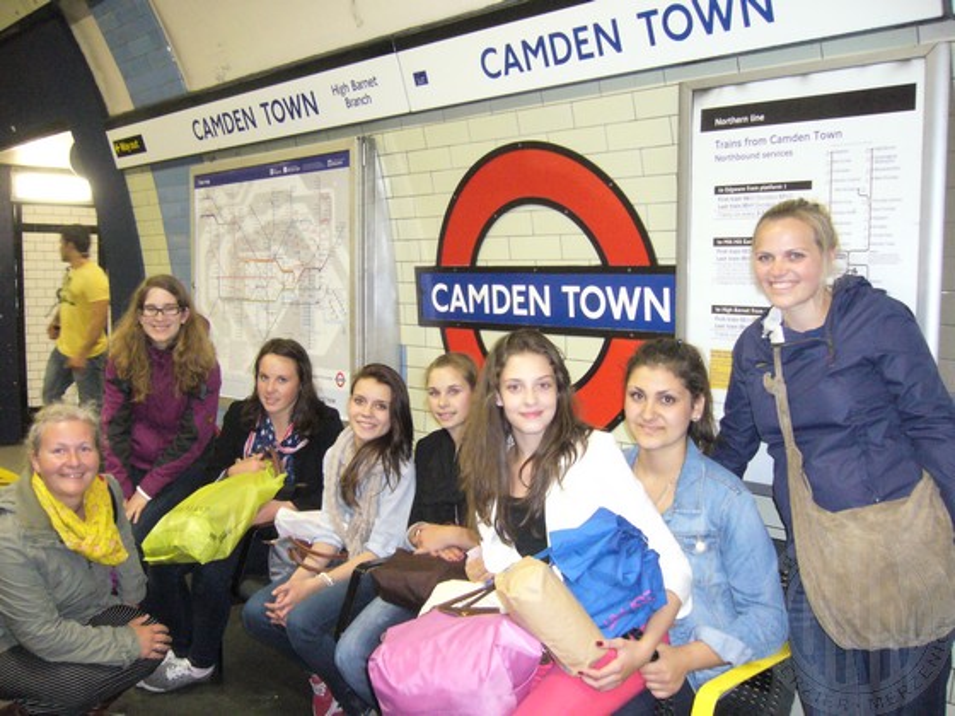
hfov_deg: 52.6
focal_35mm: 35
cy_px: 358
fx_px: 966
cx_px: 478
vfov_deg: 40.7
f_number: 2.8
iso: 400
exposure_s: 1/30
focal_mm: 5.8
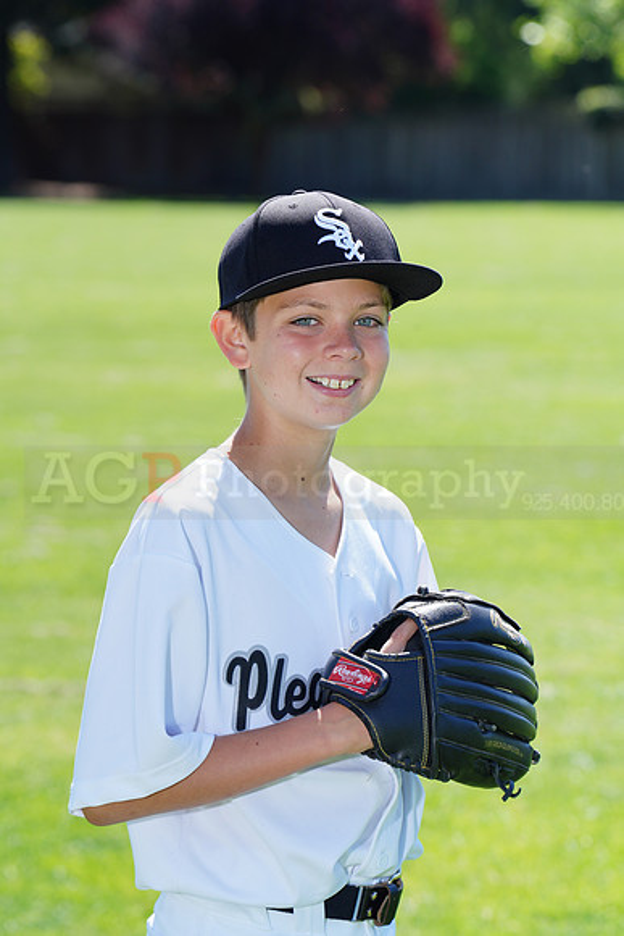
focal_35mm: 200
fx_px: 5196
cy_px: 468
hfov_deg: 6.9
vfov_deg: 10.3
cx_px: 312
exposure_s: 1/250
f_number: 9
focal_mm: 200
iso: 200
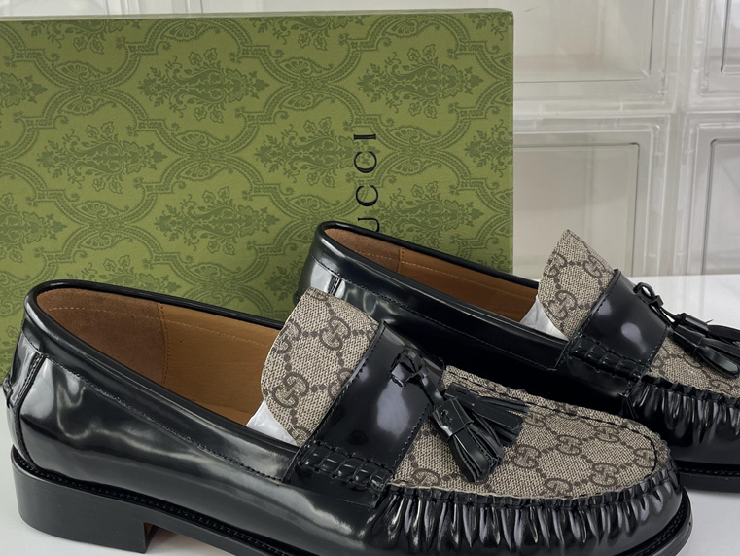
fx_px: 877
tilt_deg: -19.3
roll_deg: +1.4
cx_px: 441
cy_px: 258
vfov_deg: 35.1
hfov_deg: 45.5
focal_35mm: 41
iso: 32
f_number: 1.6
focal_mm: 4.2
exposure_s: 1/158
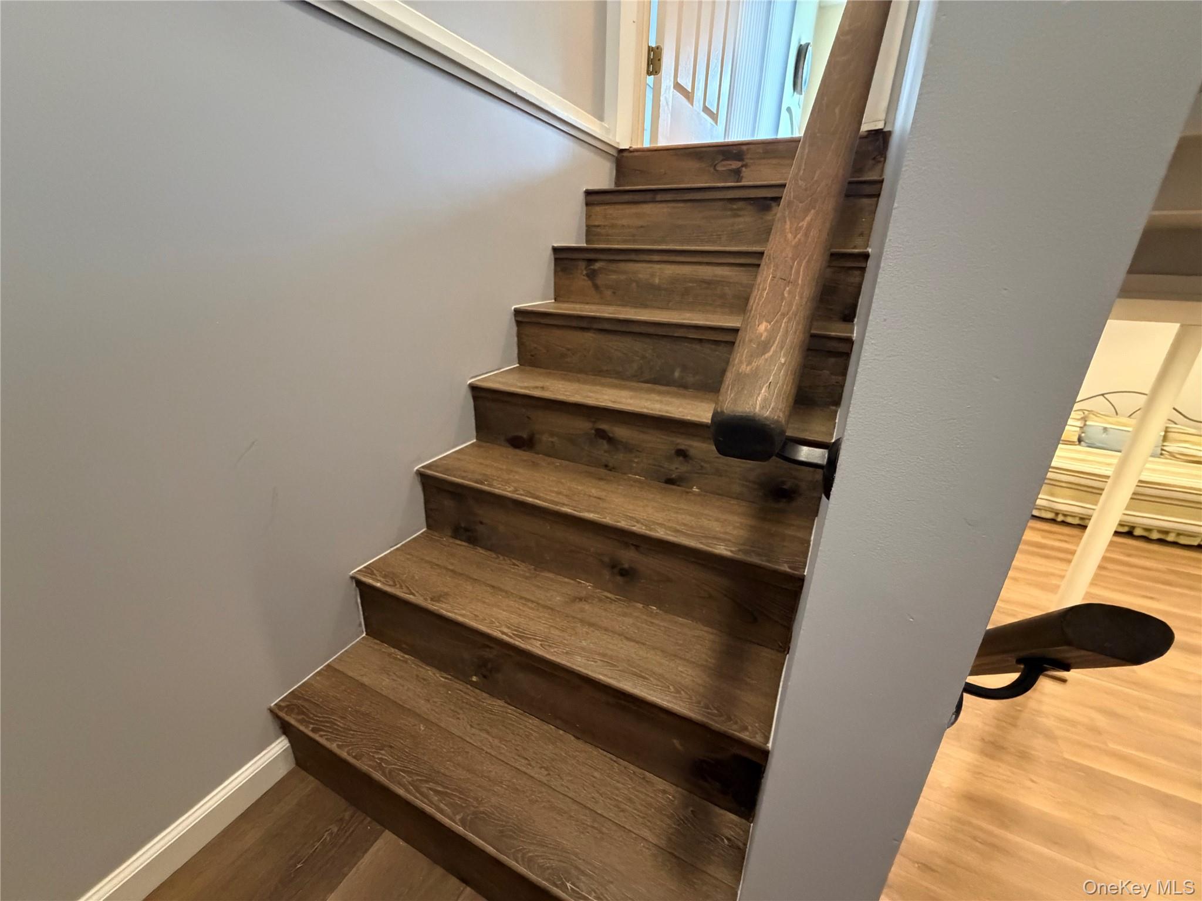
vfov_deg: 85.7
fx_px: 486
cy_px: 450
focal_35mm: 14
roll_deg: -1.3
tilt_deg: -20.0
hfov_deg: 102.1
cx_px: 601
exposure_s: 1/60
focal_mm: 2.22
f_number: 2.2
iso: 1000
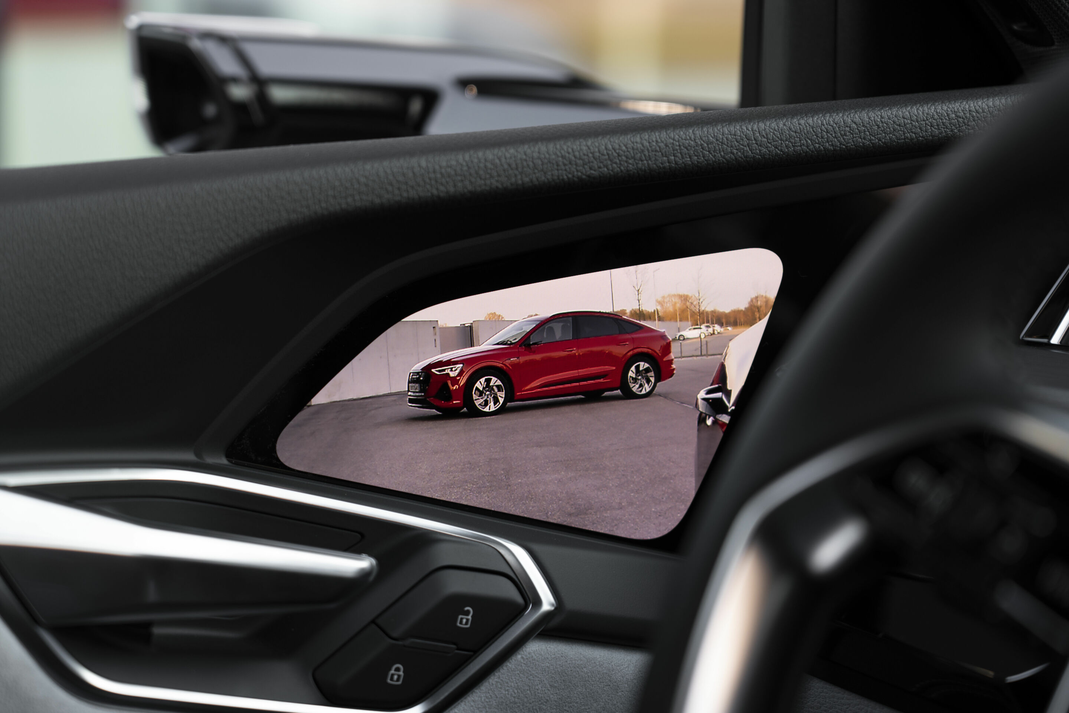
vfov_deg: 13.0
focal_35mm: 105
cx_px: 534
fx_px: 3118
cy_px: 356
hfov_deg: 19.5
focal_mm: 105
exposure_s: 1/15
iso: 50
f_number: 4.5
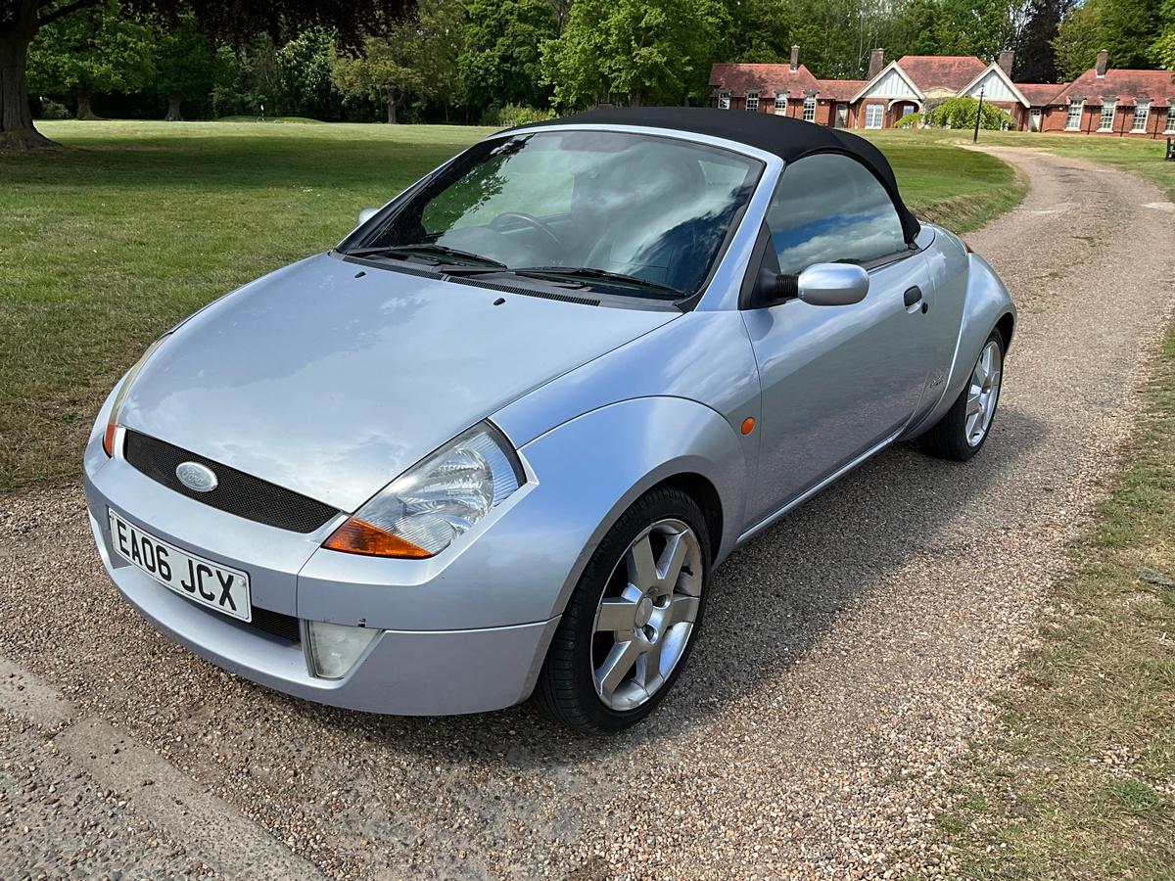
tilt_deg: -16.2
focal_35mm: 29
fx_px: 984
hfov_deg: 61.7
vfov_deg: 48.2
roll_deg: -2.8
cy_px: 440
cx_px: 588
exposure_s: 1/1121
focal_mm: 3
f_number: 1.8
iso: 25
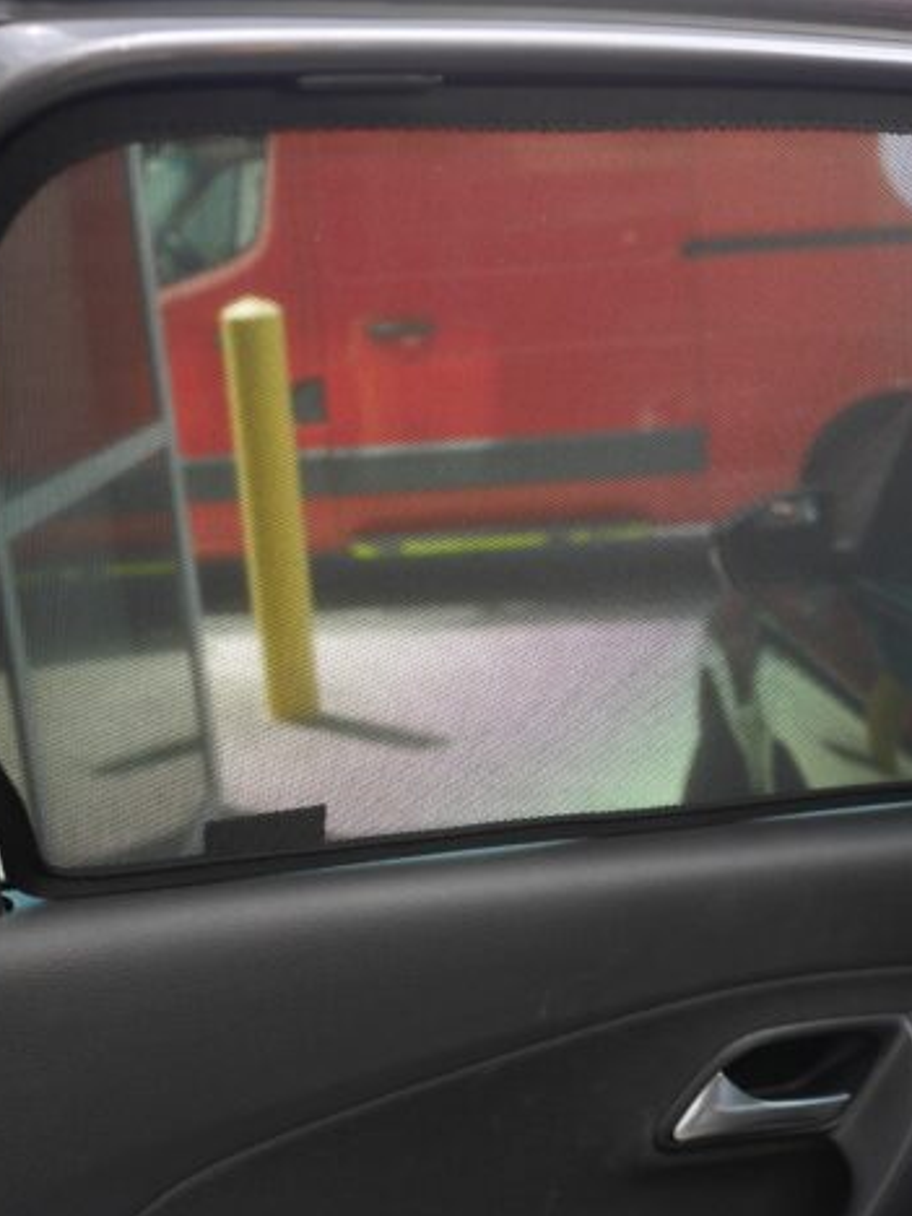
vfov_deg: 45.8
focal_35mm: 41
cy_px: 616
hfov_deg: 34.9
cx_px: 587
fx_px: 1440
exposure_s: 1/200
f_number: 2.2
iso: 200
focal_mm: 15
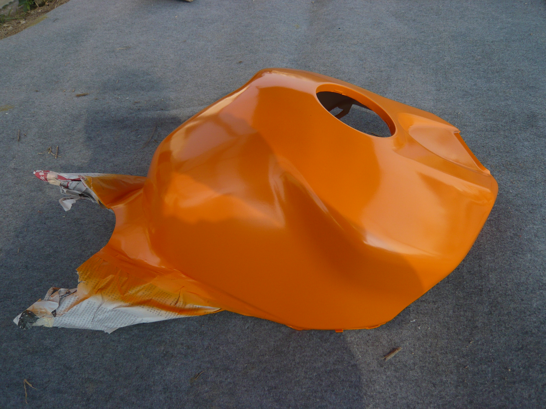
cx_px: 273
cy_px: 204
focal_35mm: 28
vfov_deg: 49.7
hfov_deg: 63.4
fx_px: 442
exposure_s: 1/500
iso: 100
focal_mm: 4.6
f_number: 2.8
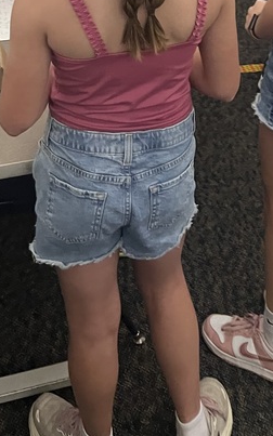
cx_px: 252
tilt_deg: -20.1
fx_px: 833
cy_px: -98
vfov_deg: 26.0
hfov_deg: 18.3
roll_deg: -9.2
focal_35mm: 70
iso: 320
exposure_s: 1/60
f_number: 1.6
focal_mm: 5.1
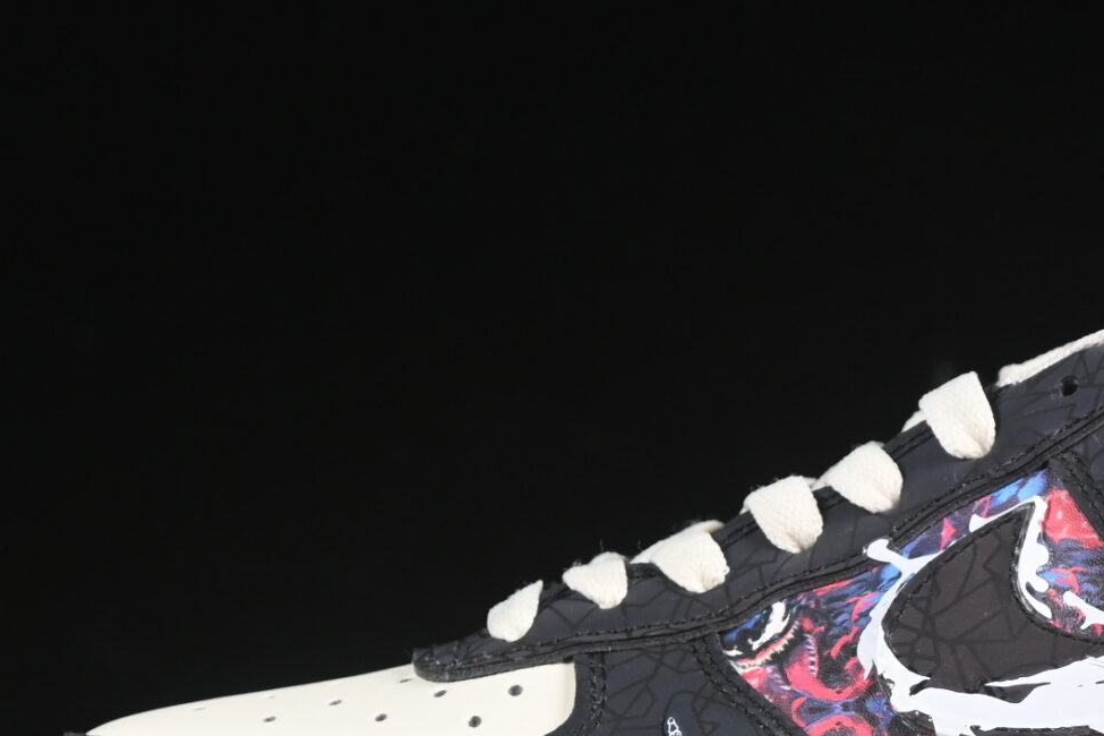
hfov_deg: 10.4
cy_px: 516
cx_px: 918
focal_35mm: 197
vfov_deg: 7.0
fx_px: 6041
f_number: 6.3
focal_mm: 50
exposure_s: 1/60
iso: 160
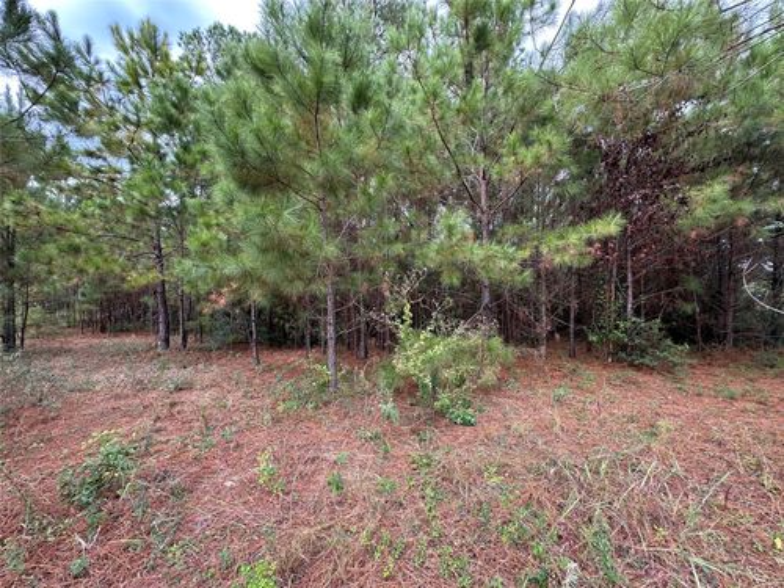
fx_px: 317
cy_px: 294
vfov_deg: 85.7
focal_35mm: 14
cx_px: 392
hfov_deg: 102.1
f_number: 2.2
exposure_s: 1/142
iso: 40
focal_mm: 2.22
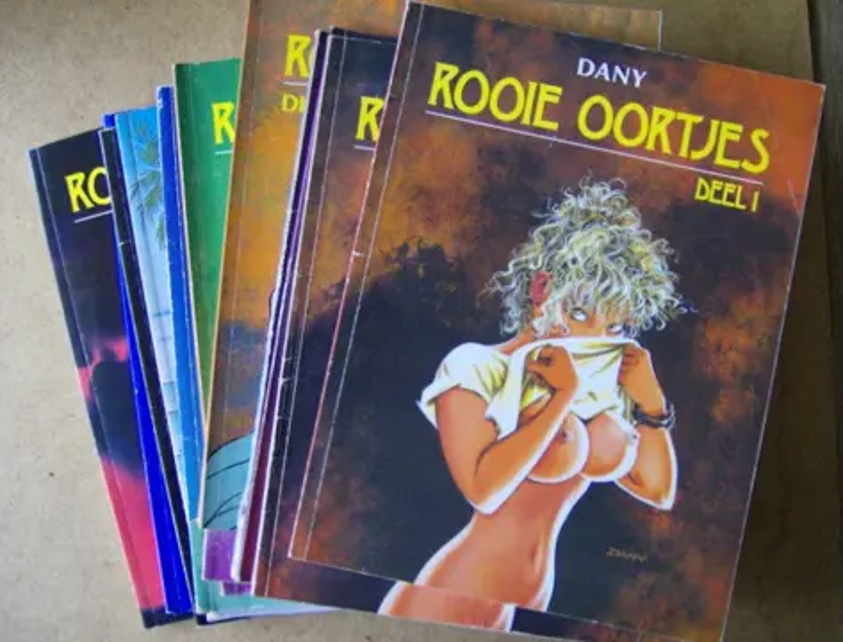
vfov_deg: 40.0
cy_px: 321
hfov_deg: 51.1
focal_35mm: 36
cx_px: 422
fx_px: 881
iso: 200
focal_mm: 6
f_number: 2.8
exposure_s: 1/13.9
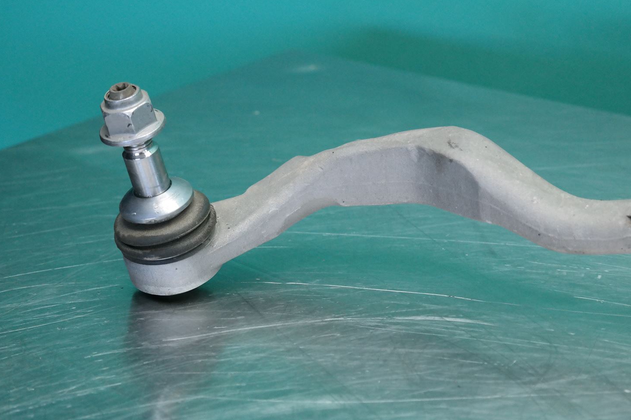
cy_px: 202
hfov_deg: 26.7
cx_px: 318
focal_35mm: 76
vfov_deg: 17.9
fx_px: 1332
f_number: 6.3
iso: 1600
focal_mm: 45
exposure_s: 1/50
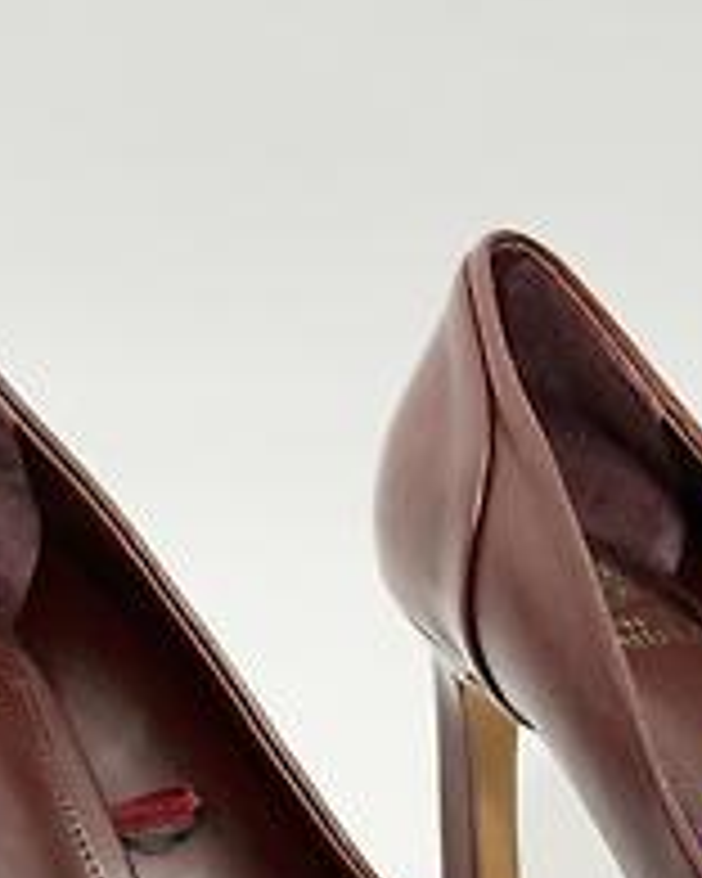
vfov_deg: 13.4
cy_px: 486
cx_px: 486
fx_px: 3740
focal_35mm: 144
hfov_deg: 10.7
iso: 160
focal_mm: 6.76
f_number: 1.78
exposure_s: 1/60
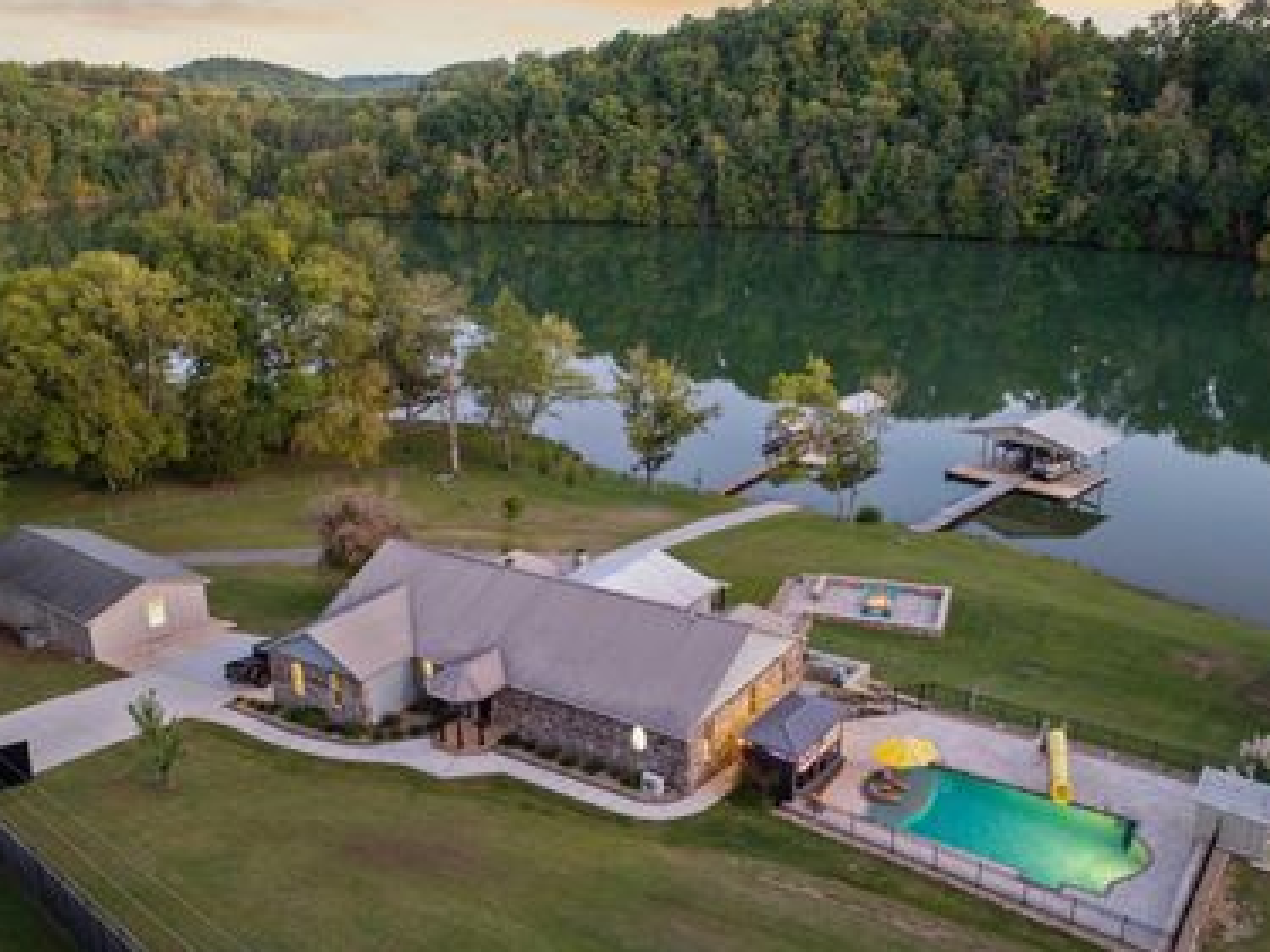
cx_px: 650
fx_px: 1174
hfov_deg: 56.8
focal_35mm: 32
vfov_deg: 44.0
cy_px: 559
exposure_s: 1/10
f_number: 2.8
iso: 1030
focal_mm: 12.29
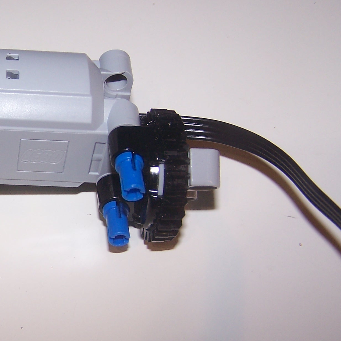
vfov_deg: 24.6
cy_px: 187
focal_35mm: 70
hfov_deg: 23.8
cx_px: 16
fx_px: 780
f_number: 2.8
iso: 80
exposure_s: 1/60
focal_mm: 6.3
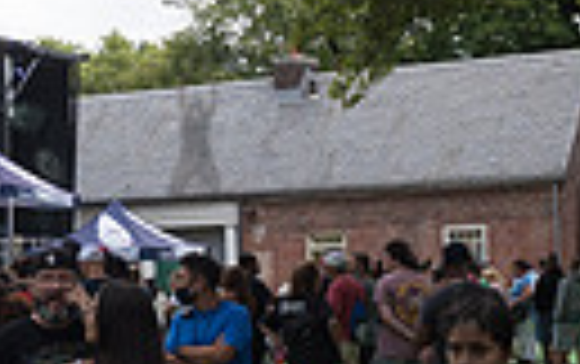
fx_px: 2042
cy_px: 210
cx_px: -247
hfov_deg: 15.2
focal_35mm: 129
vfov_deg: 10.2
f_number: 4.5
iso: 500
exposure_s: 1/400
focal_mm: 26
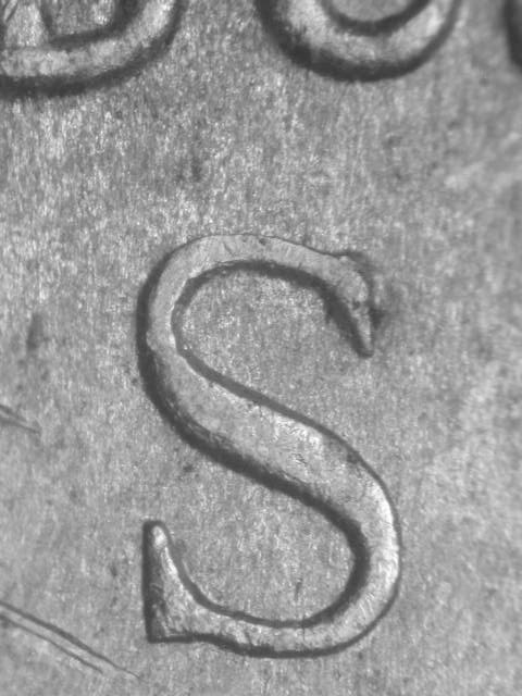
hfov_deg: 9.6
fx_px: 3096
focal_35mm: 154
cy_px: 348
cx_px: 261
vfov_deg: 12.8
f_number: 5.1
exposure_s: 1/9.5
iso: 100
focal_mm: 32
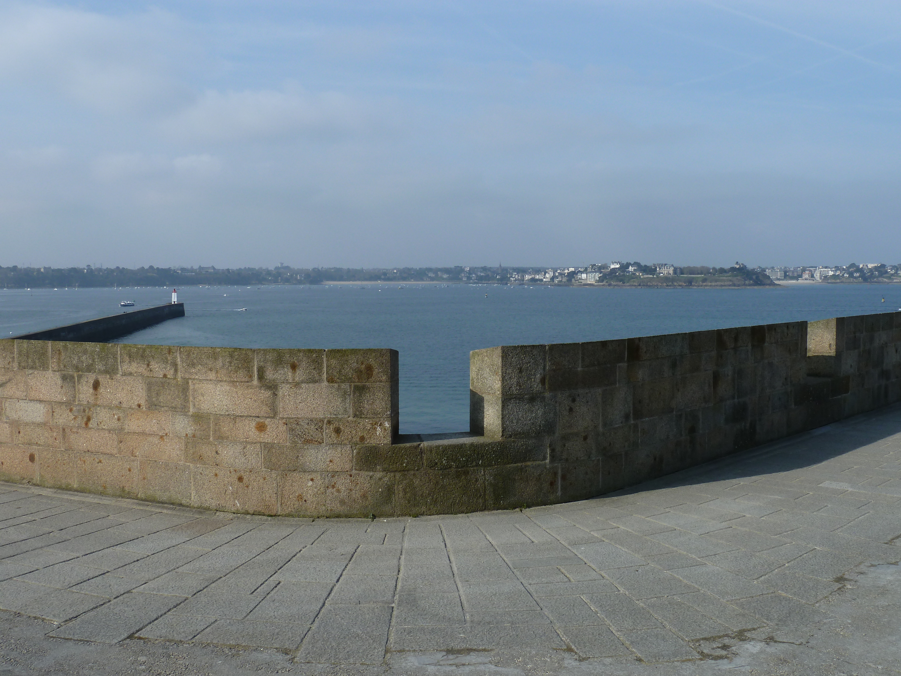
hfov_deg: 52.6
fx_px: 911
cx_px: 450
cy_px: 338
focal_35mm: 35
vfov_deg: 40.7
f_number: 5
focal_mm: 5.7
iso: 80
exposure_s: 1/500
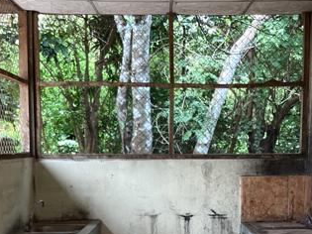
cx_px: 163
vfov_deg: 22.1
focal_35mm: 65
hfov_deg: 29.8
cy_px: 208
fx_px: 586
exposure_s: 1/100
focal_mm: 3.3
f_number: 2.4
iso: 64
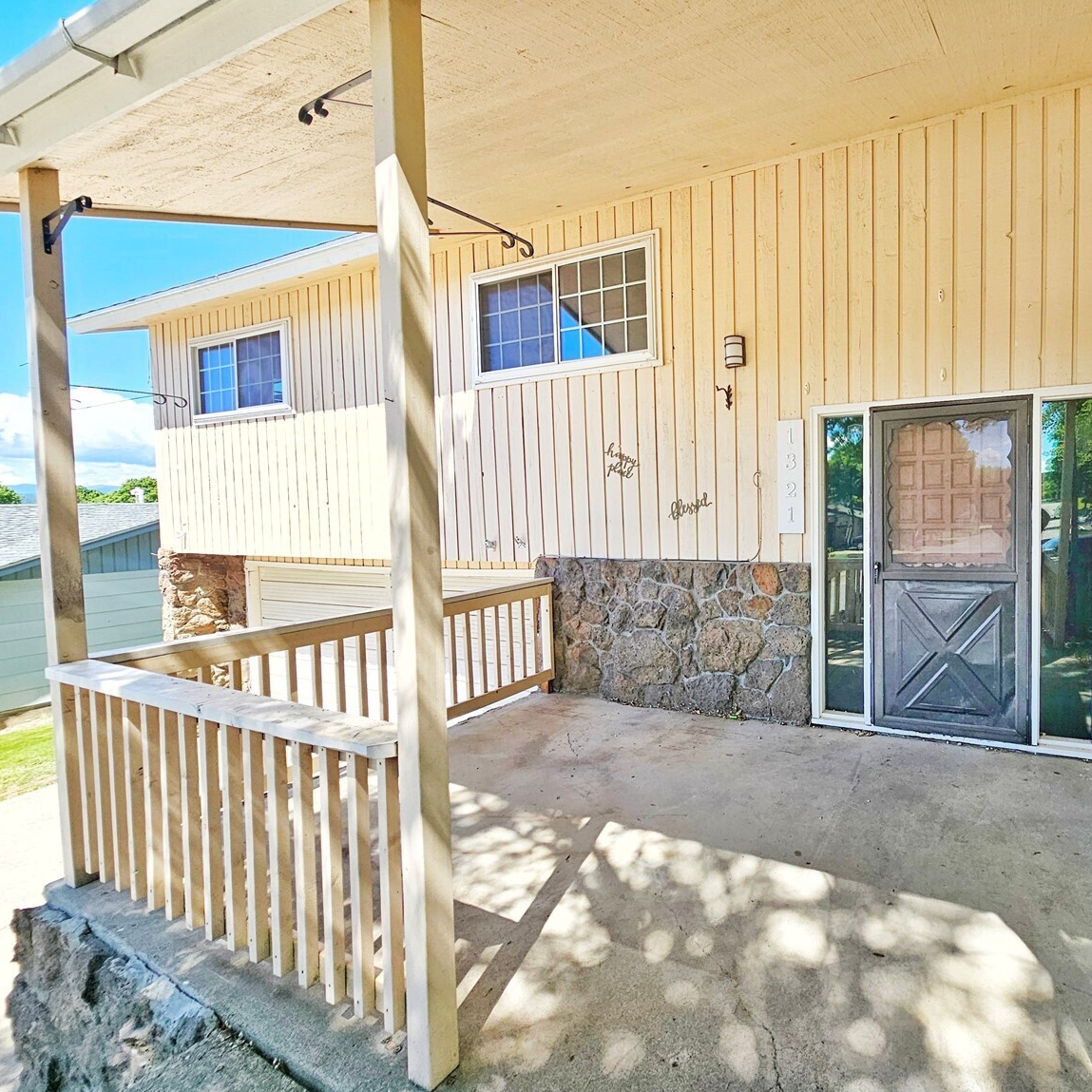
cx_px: 741
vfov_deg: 87.4
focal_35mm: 16
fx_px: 571
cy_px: 523
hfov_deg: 83.9
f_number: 2.2
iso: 50
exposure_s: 1/897
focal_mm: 2.2
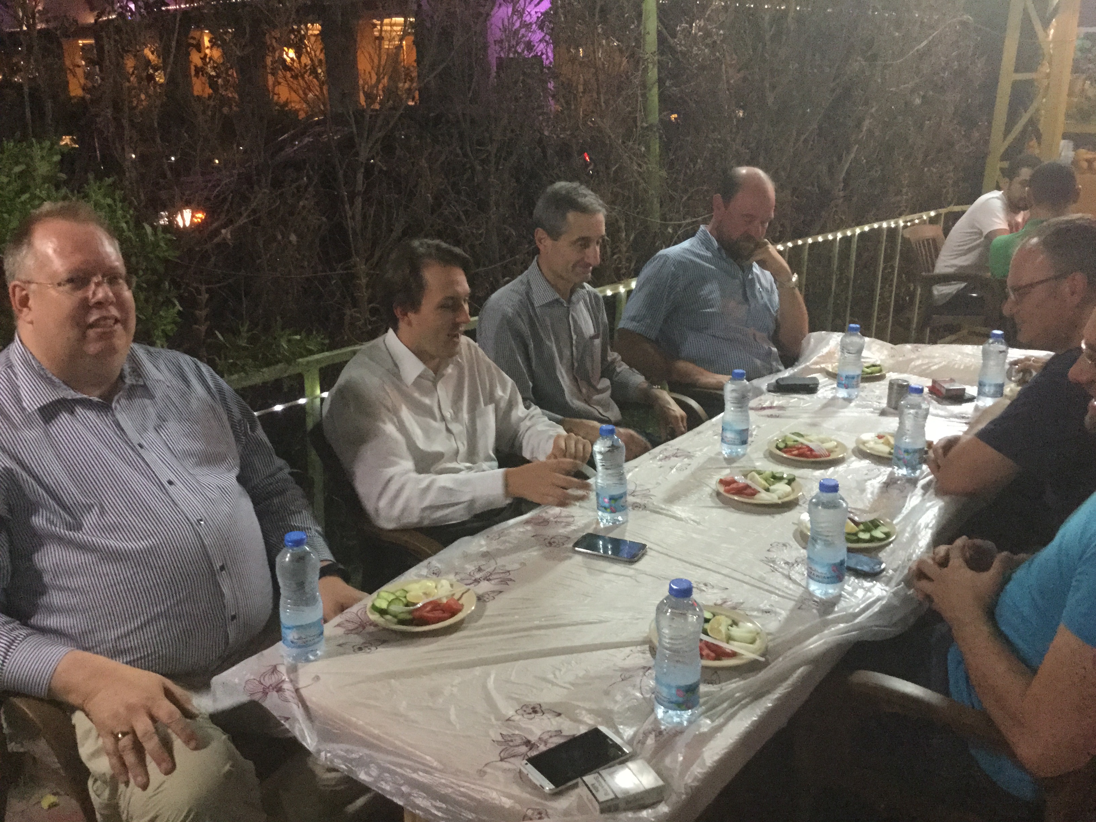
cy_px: 411
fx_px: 982
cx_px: 548
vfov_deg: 45.4
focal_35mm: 31
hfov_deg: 58.4
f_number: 2.4
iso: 250
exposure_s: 1/15
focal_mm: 3.3
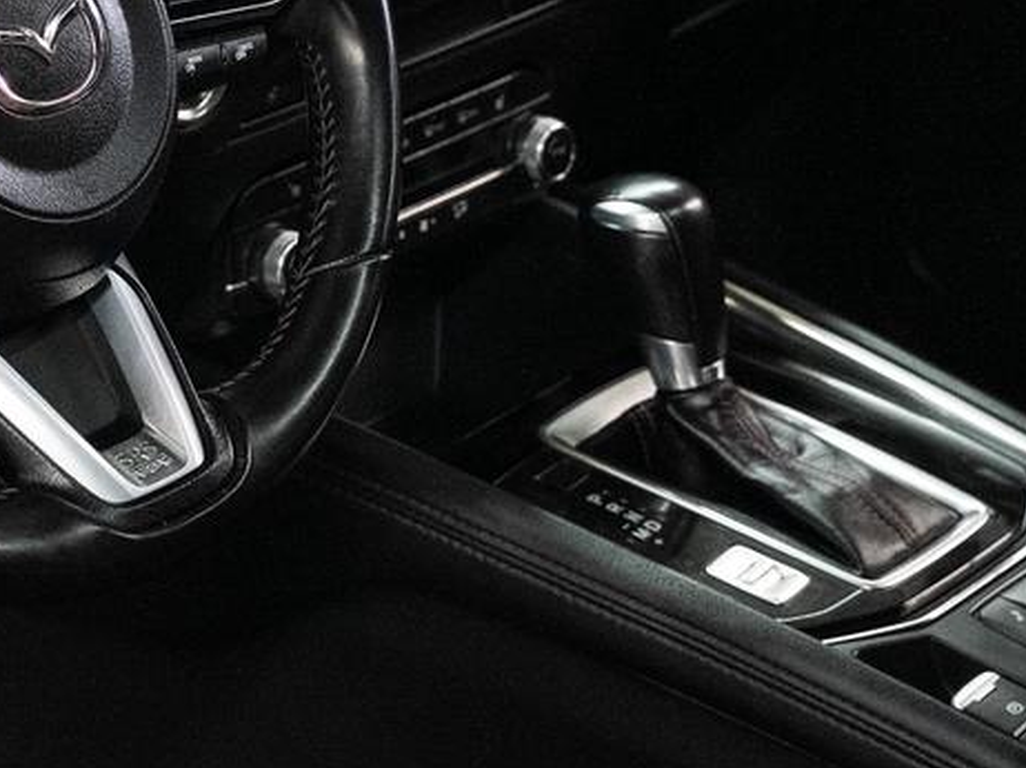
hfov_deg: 17.8
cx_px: 7
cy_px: 135
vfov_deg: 13.6
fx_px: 3199
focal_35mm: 108
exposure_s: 1/100
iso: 2500
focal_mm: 36
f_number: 4.5
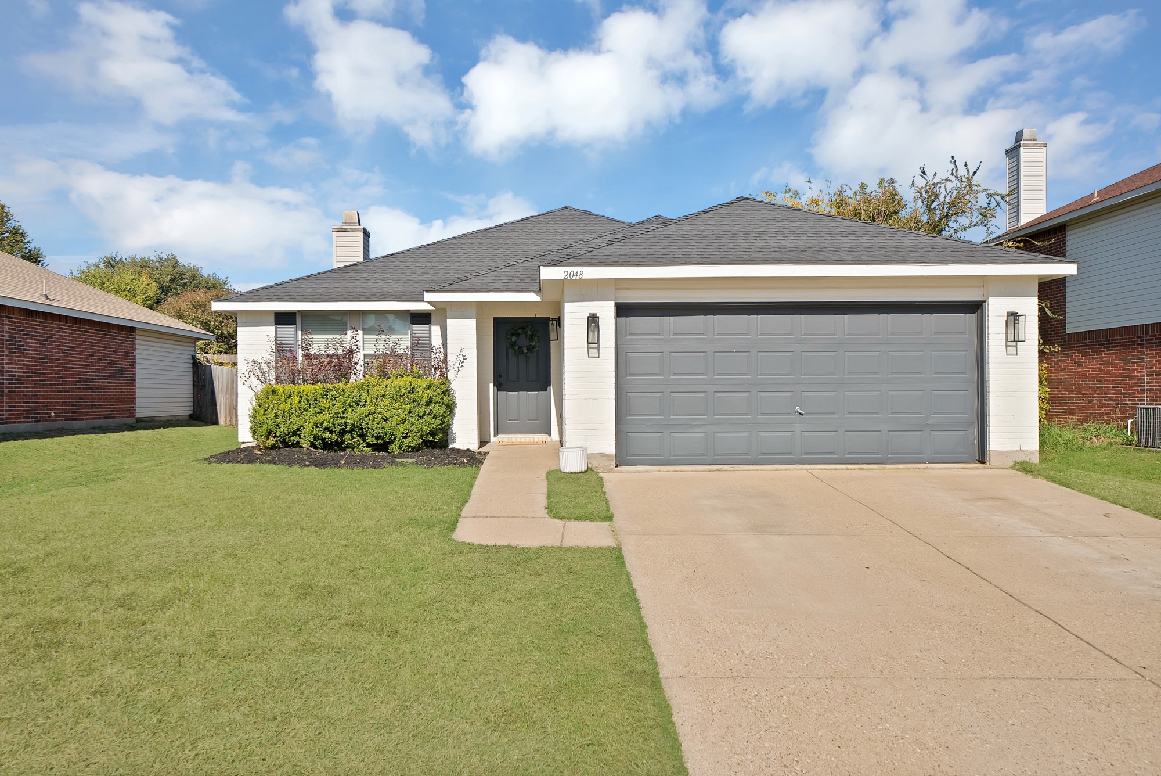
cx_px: 580
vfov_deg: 53.2
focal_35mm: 24
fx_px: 774
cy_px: 388
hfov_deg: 73.7
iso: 640
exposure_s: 1/800
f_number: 8
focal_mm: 24
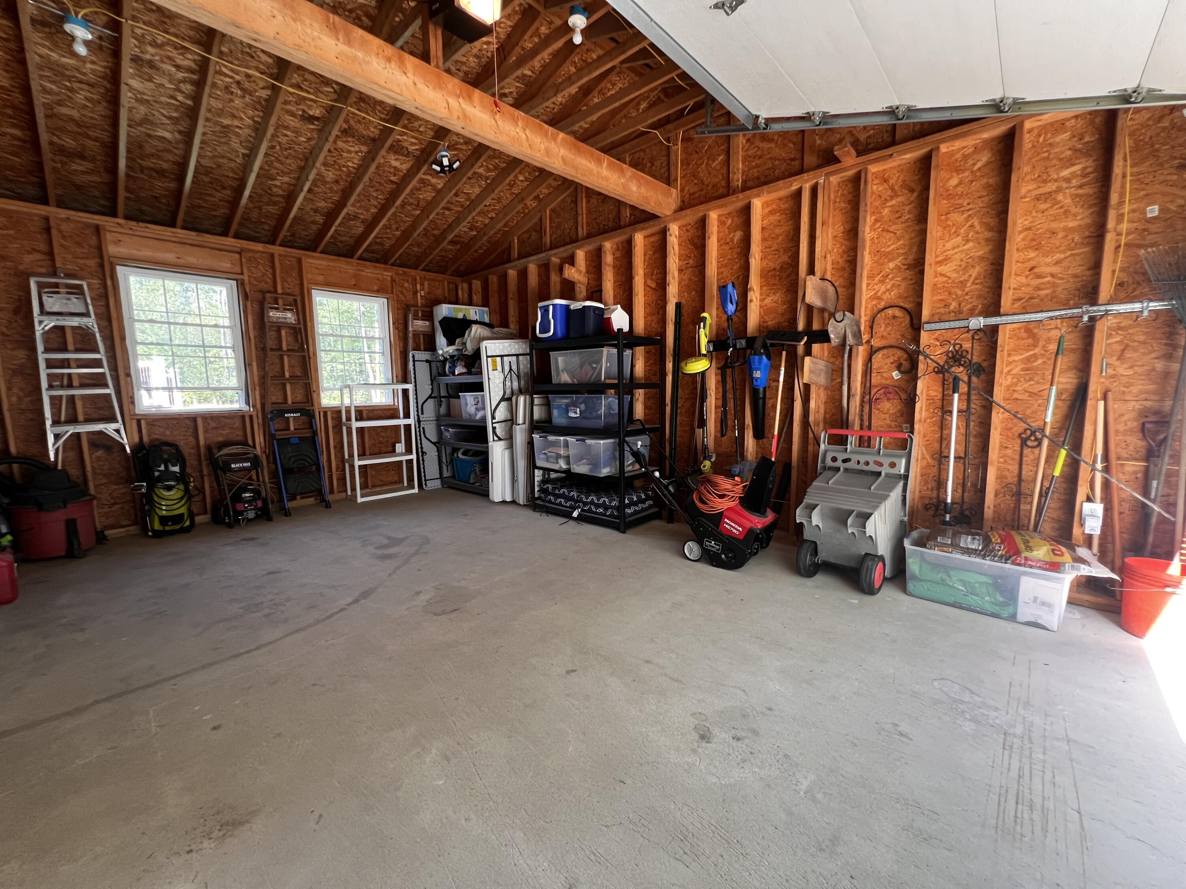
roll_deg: +0.9
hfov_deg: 106.2
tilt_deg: -7.1
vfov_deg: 89.9
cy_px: 444
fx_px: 445
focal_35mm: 13
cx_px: 593
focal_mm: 1.57
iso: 200
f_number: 1.8
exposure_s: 1/99
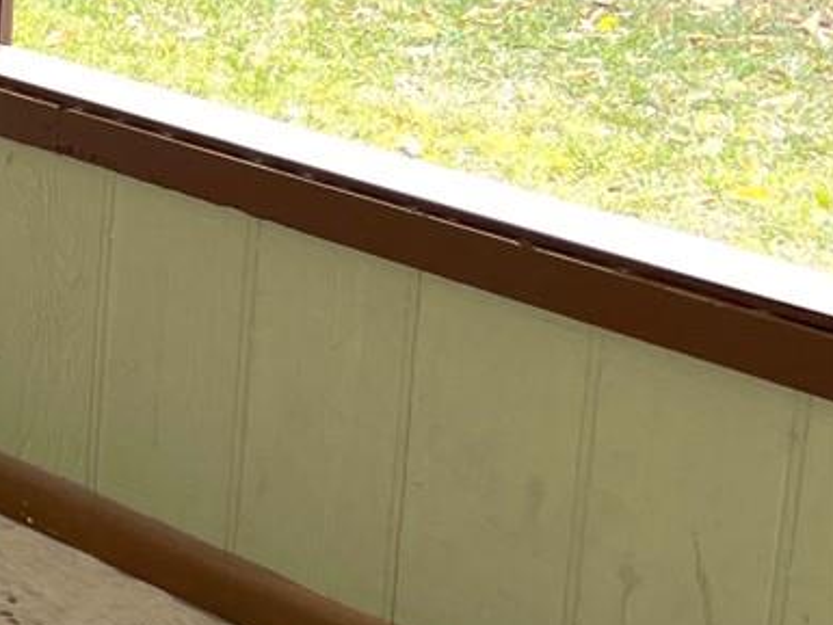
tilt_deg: -11.1
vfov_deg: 13.3
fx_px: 2600
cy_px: -160
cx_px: -887
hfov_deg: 14.6
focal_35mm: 108
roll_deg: +0.0
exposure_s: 1/138
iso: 50
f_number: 1.5
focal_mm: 5.7
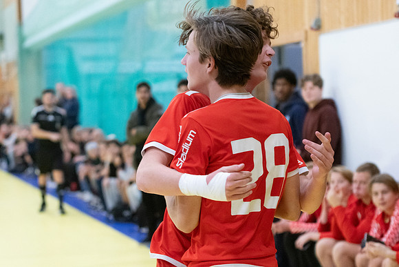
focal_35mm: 105
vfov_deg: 13.0
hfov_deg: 19.5
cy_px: 134
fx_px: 1164
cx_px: 200
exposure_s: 1/640
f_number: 3.2
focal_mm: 70
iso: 8000
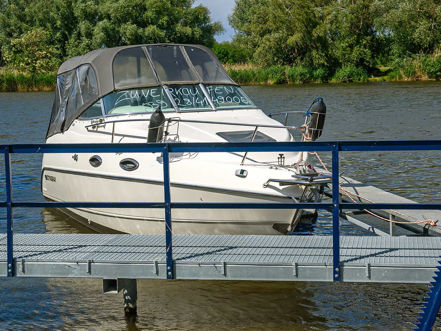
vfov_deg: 24.8
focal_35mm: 59
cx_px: 204
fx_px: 752
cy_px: 164
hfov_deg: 32.7
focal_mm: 36
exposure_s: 1/2000
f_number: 7.1
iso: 200
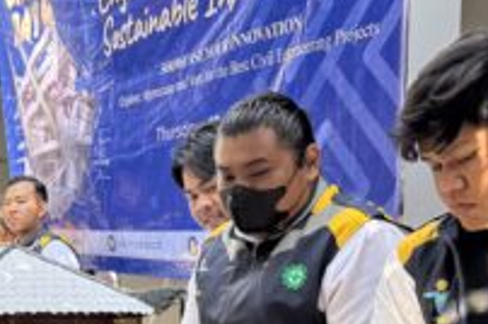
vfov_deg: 19.1
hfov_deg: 28.2
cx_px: 52
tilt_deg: -6.1
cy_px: 334
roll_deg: +0.8
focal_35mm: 69
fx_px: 934
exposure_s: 1/172
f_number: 1.78
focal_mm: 6.76
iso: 80
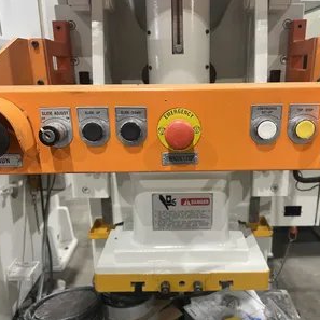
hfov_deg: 52.4
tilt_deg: -17.7
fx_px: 324
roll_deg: +0.7
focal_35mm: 31
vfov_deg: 52.5
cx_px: 182
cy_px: 159
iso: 100
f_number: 1.5
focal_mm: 5.7
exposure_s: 1/60
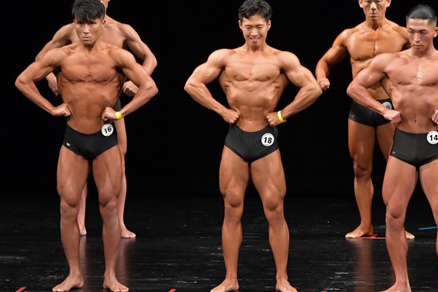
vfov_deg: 4.1
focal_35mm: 338
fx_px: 4111
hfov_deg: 6.1
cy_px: 144
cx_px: 240
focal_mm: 190
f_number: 5.6
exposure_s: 1/400
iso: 3200
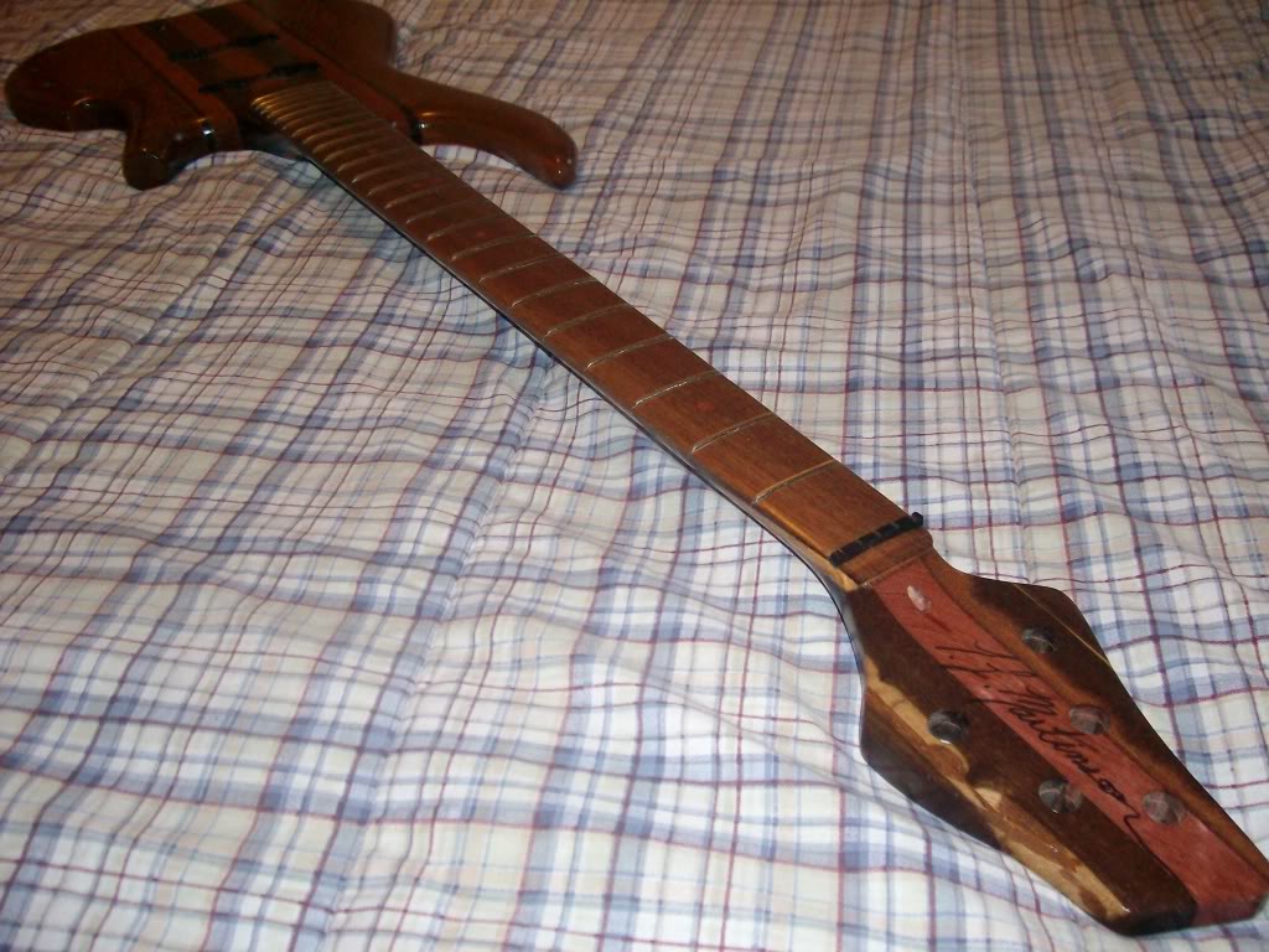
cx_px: 634
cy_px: 476
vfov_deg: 40.7
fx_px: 1283
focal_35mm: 35
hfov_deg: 52.6
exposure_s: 1/40
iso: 200
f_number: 2.8
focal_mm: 5.8
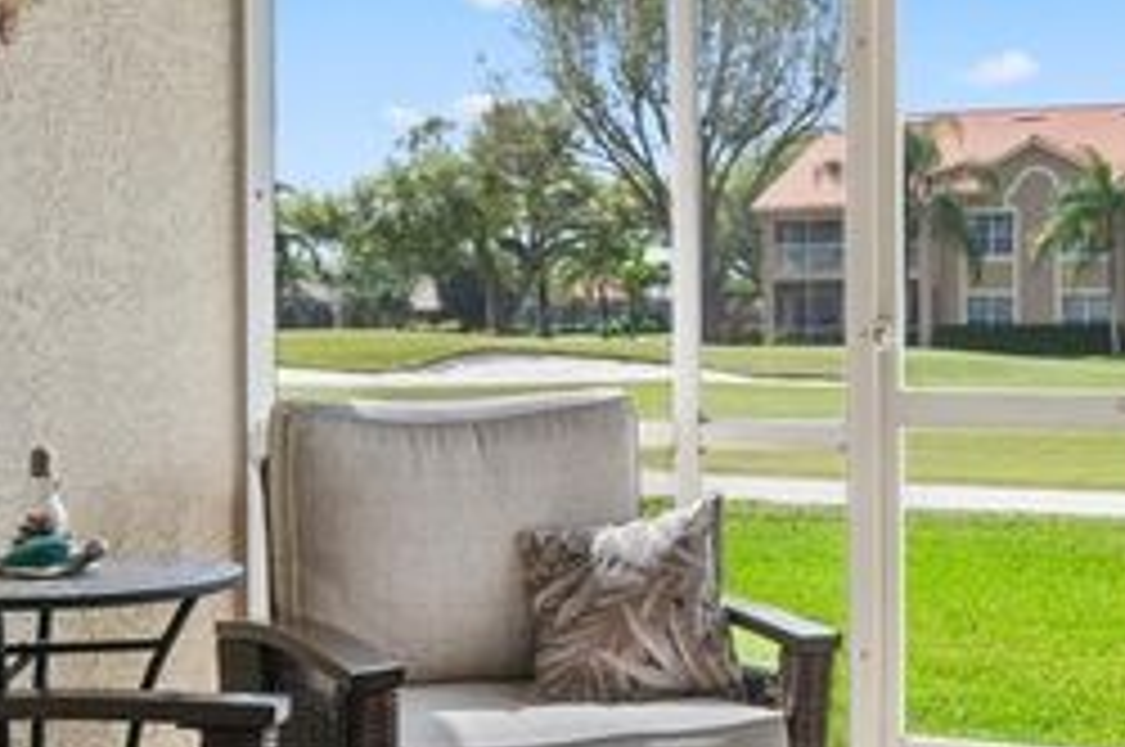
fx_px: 1873
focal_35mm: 60
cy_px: 234
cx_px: 940
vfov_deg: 22.4
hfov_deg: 32.3
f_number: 9
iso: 200
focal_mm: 20
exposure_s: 1/80
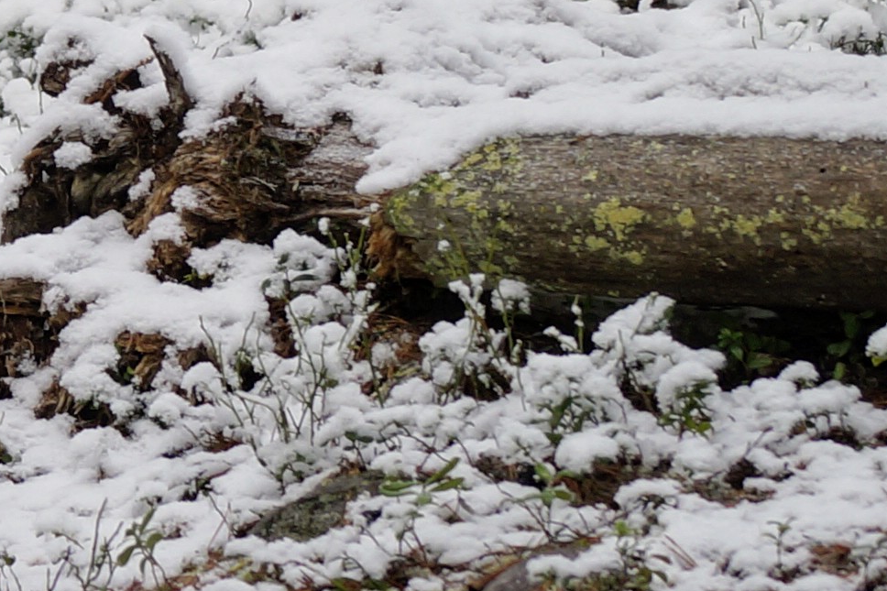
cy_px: 192
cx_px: -250
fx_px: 4163
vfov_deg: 8.1
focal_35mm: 169
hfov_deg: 11.8
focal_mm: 20
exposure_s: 1/160
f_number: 4
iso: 100
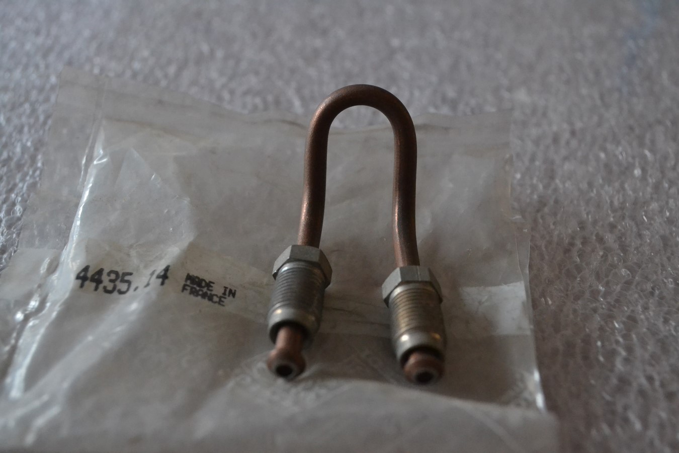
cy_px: 226
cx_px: 340
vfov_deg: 28.1
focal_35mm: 48
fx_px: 905
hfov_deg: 41.1
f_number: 4.8
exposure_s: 1/60
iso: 3200
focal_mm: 32
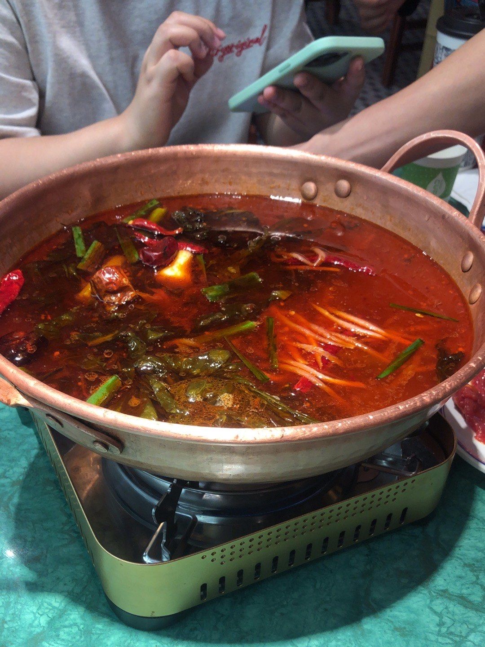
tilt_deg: -40.9
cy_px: 324
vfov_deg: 30.3
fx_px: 1196
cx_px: 242
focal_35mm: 64
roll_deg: -2.0
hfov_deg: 22.9
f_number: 1.8
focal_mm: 3.99
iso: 50
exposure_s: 1/50
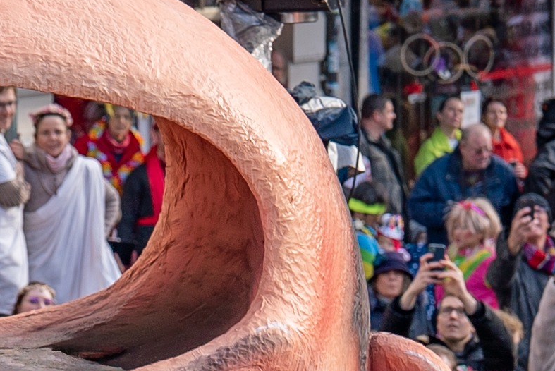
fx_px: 5816
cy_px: 669
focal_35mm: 377
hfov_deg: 5.5
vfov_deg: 3.6
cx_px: 84
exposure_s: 1/320
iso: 100
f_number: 4
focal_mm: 70
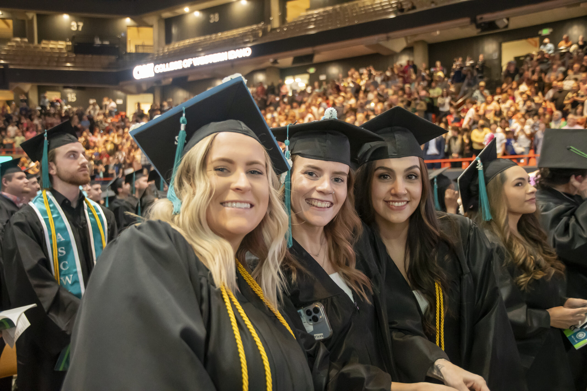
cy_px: 196
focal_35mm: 38
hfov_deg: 51.3
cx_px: 294
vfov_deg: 35.5
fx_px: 611
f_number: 3
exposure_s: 1/60
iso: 4500
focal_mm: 25
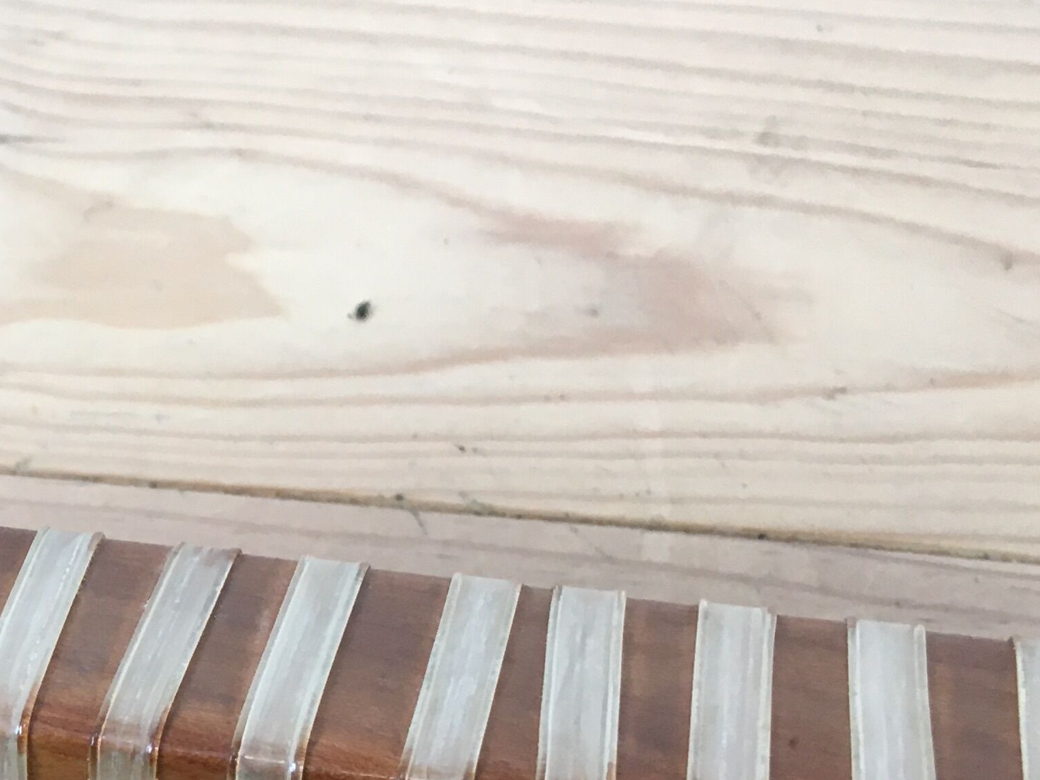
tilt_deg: -47.9
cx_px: -249
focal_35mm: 77
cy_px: 989
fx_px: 2313
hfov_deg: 23.0
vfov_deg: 18.0
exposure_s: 1/33
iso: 50
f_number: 2.2
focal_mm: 4.15
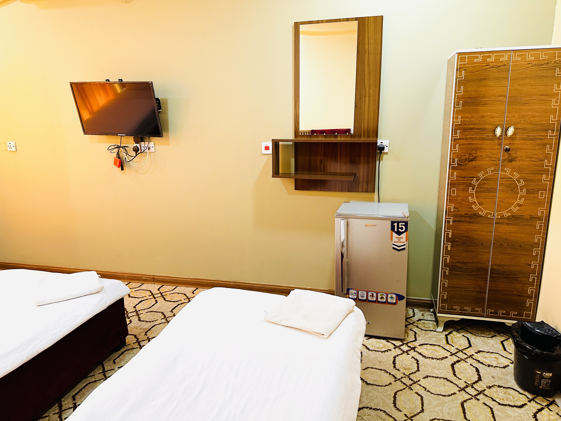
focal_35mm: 24
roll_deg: +1.4
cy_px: 210
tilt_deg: -13.0
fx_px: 389
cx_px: 280
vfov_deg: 56.8
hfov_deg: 71.6
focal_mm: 6.86
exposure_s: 1/68
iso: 250
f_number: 1.78
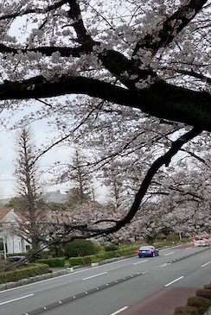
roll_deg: +4.0
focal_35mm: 51
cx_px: -62
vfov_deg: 38.9
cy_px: 160
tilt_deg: +10.9
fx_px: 447
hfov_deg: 23.5
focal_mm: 3.99
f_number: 1.8
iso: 80
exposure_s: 1/101
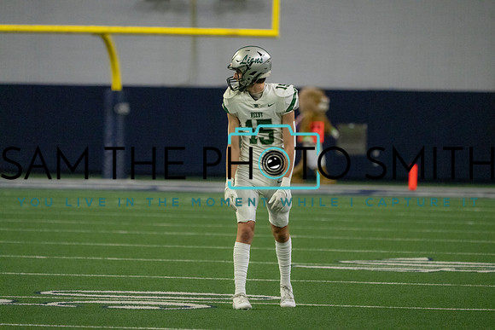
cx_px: 248
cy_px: 165
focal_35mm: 345
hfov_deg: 6.0
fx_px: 4745
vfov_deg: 4.0
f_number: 5.6
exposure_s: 1/1000
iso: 8000
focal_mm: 345
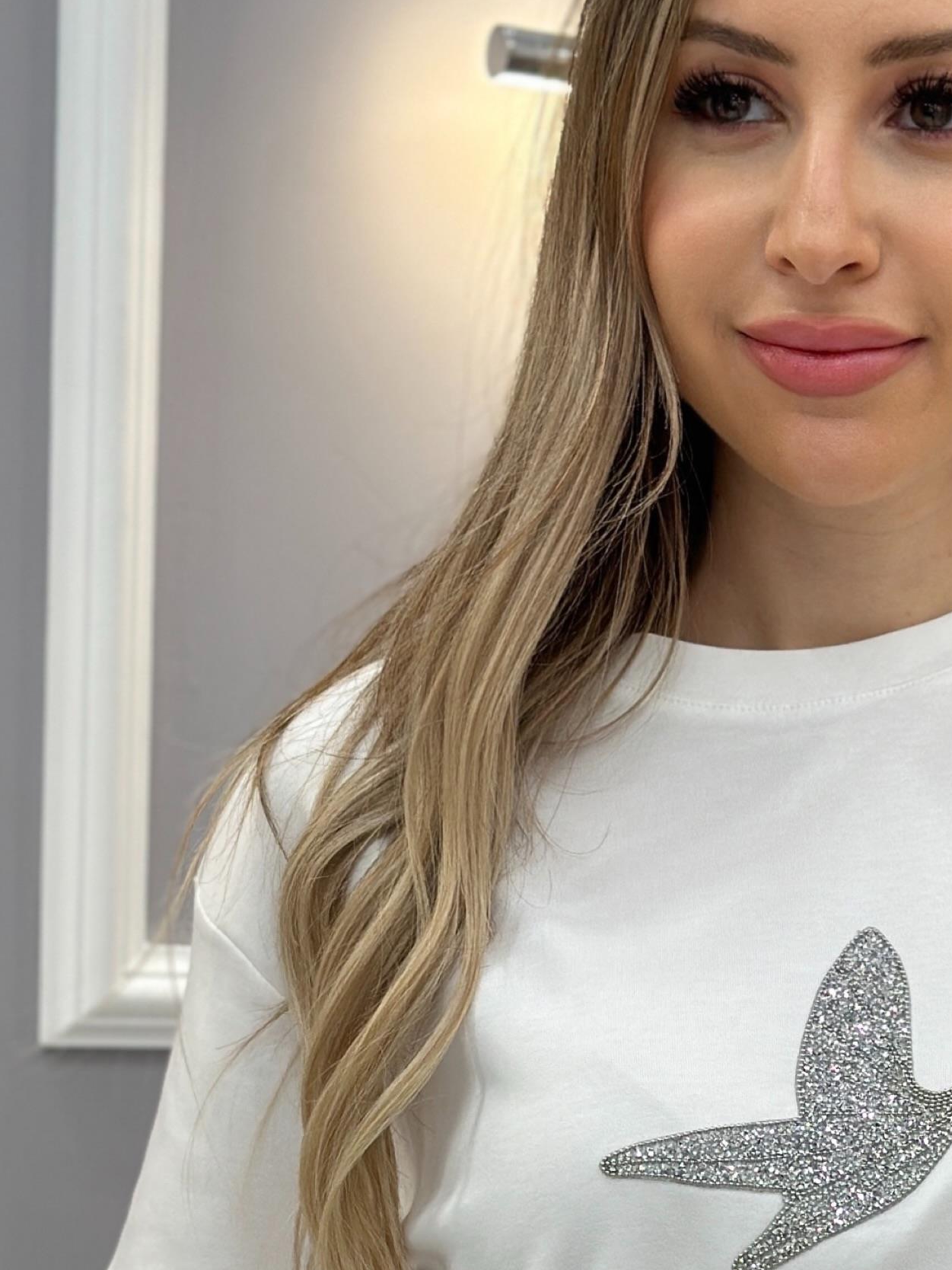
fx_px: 4254
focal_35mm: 116
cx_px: 833
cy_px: 1215
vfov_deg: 16.7
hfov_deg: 12.7
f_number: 1.78
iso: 80
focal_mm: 6.86
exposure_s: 1/100
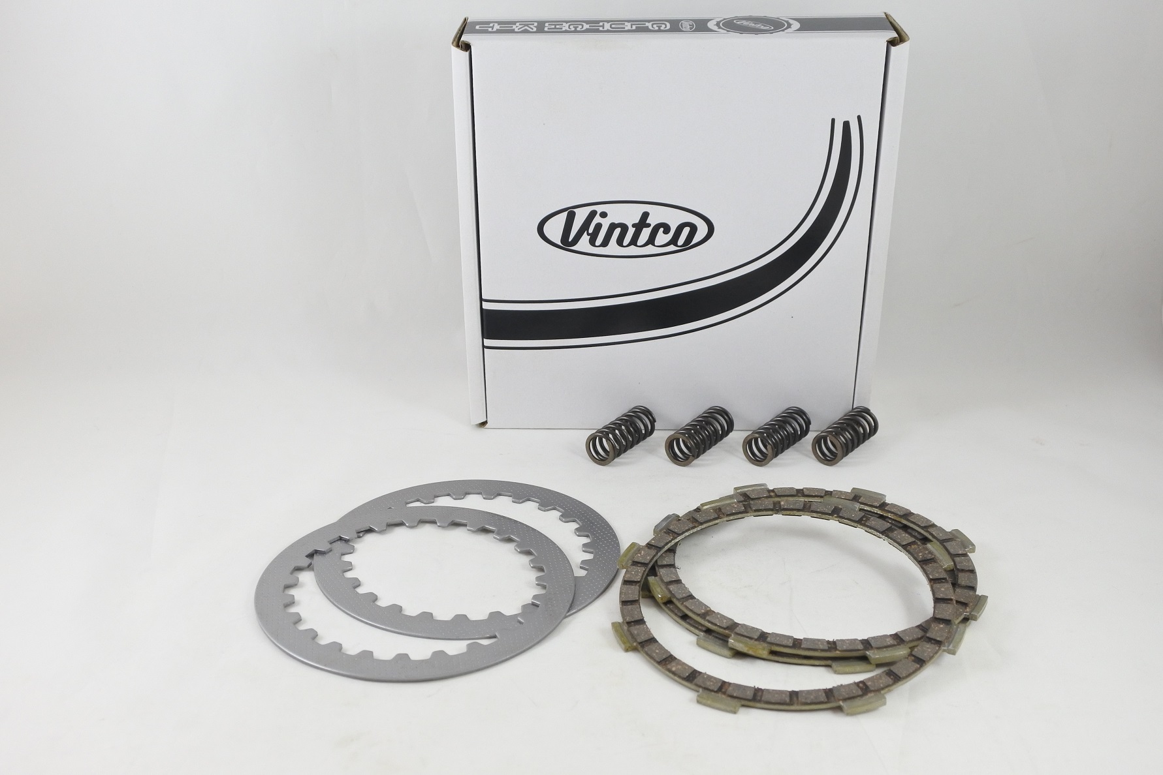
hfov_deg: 51.9
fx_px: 1195
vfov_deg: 36.0
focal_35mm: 37
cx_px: 582
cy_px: 388
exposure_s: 1/125
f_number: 4
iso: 450
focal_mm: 14
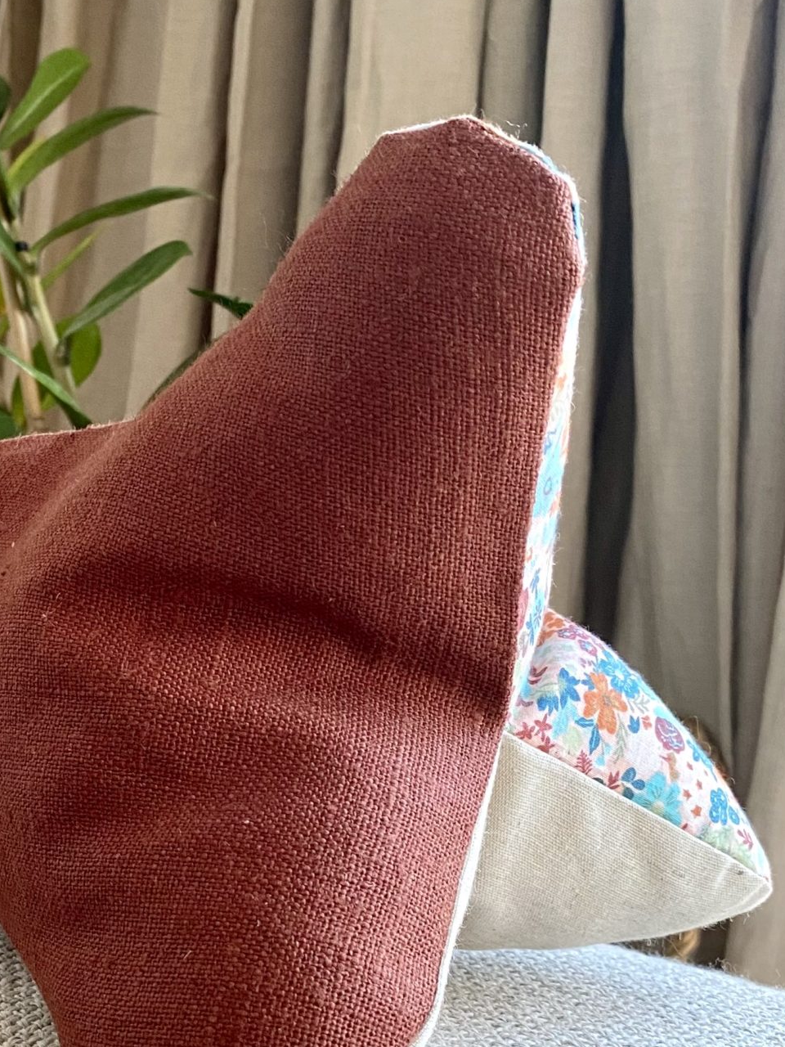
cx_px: 88
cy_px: 671
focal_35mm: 52
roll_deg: -2.1
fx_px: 1572
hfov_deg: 27.1
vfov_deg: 36.6
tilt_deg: -6.7
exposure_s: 1/60
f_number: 1.8
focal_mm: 4.25
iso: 160
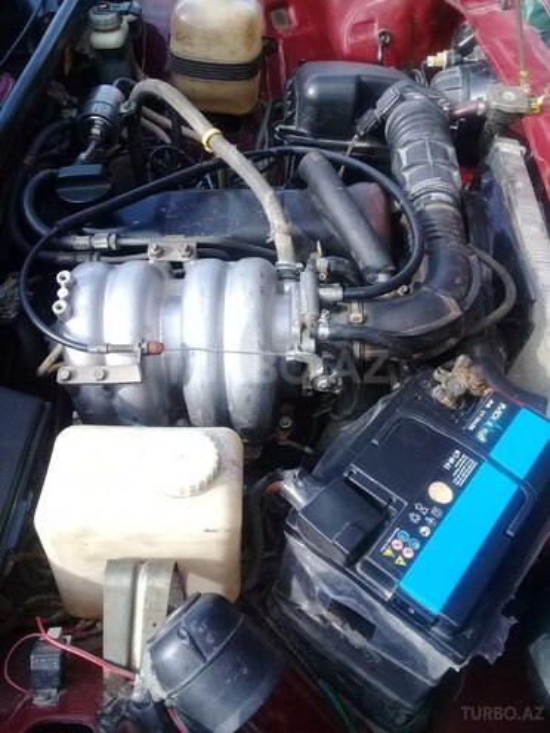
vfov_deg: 58.4
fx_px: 657
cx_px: 275
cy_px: 366
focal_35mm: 31
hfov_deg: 45.4
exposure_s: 1/408
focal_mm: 3.3
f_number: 2.2
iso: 64
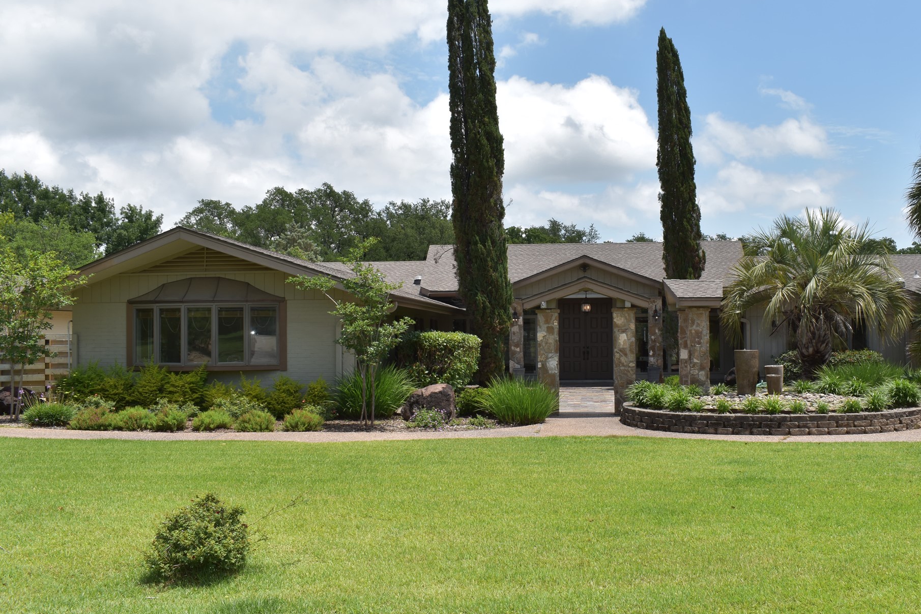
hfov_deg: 52.8
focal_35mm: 36
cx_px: 544
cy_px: 307
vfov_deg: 36.9
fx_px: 921
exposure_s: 1/200
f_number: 11
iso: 100
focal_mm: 20
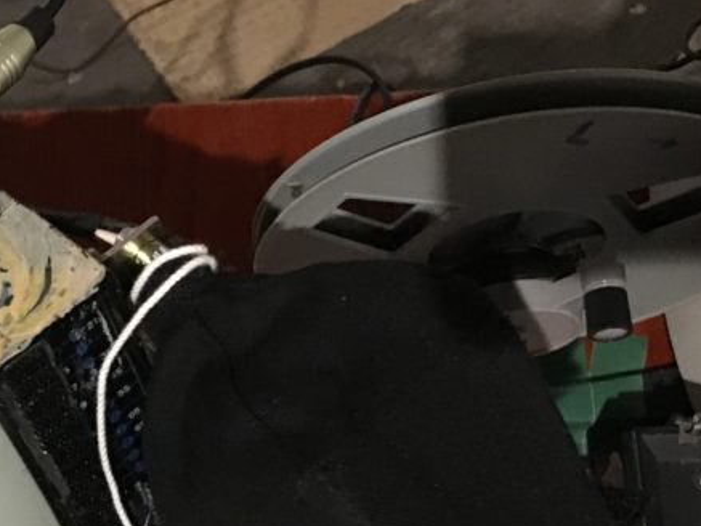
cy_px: 446
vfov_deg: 21.3
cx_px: 127
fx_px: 1377
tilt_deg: -72.7
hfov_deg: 27.9
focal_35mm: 68
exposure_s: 1/17
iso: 640
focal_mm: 4.15
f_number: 2.2
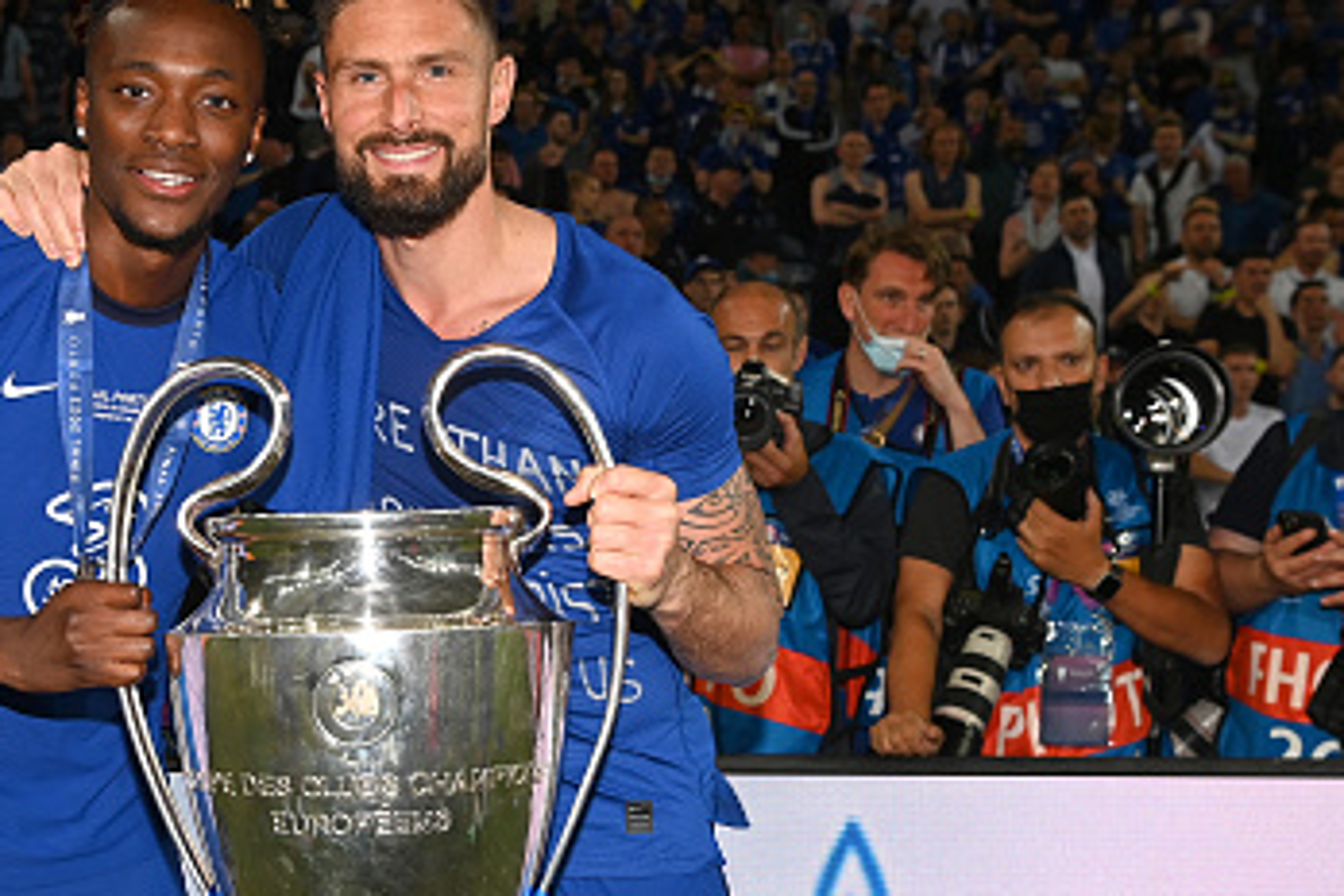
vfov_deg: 23.3
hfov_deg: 33.9
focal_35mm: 58
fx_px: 2165
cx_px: 363
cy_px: 556
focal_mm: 34
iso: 800
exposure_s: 1/640
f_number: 6.3
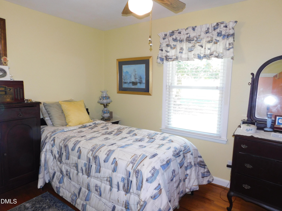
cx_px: 141
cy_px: 106
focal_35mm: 23
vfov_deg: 58.9
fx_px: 187
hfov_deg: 73.9
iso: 200
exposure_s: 1/30
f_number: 3
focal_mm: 4
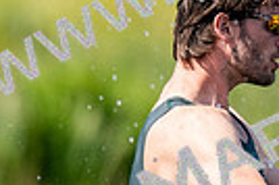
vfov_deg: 0.4
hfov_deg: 0.5
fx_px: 30258
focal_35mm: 3909
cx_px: -175
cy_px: 131
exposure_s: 1/2500
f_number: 4
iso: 400
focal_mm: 600
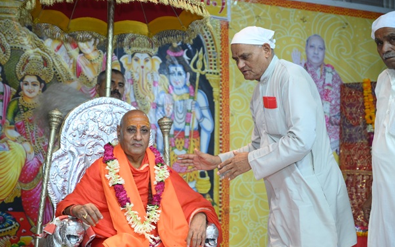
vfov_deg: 18.1
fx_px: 775
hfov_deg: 28.6
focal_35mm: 72
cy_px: 129
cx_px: 198
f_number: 4
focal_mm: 70
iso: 1000
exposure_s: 1/125
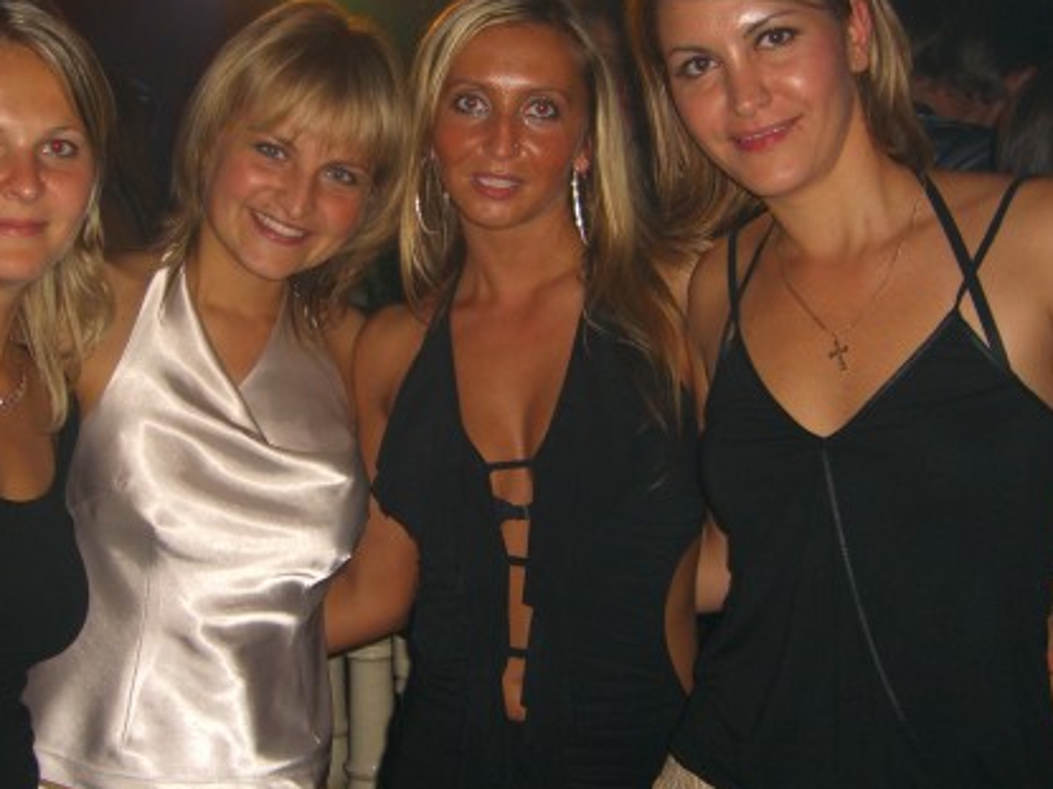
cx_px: 459
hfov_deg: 34.9
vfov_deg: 26.5
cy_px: 403
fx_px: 1673
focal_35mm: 55
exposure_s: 1/60
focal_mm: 7.9
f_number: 2.8
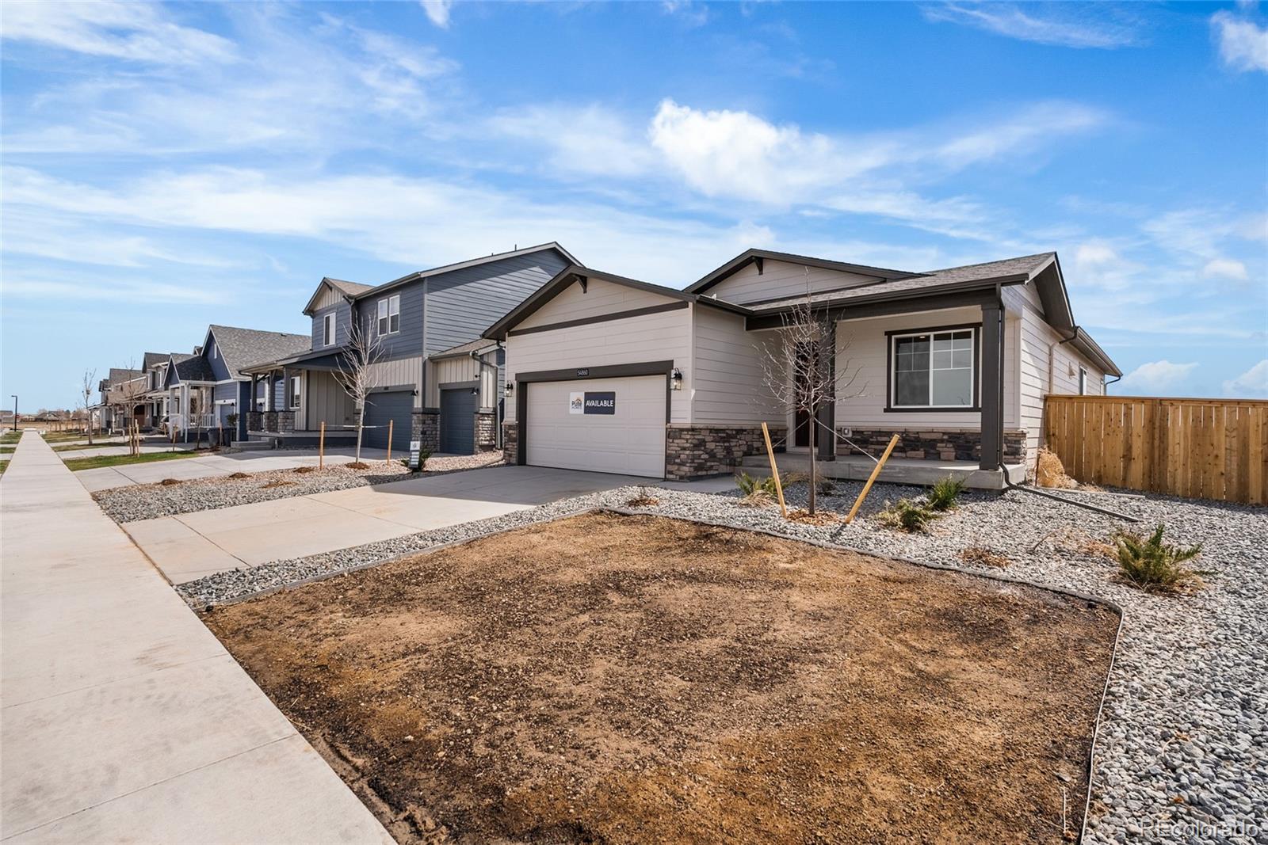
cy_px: 422
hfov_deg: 95.0
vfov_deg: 72.1
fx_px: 581
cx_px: 634
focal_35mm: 16
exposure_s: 1/800
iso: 200
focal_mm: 16.5
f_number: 7.1
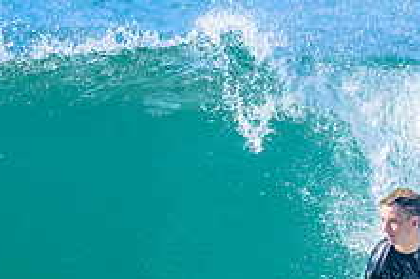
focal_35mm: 1600
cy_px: 263
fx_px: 18652
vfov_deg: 0.9
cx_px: 281
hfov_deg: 1.3
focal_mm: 520
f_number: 10
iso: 1000
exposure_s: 1/2000
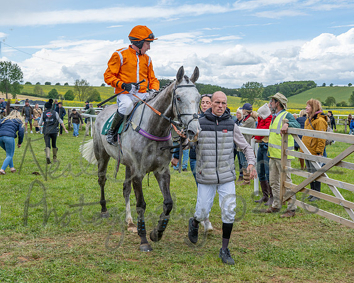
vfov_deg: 30.2
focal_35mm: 50
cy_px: 147
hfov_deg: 37.3
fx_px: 524
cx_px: 186
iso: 100
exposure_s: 1/160
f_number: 8
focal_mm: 35
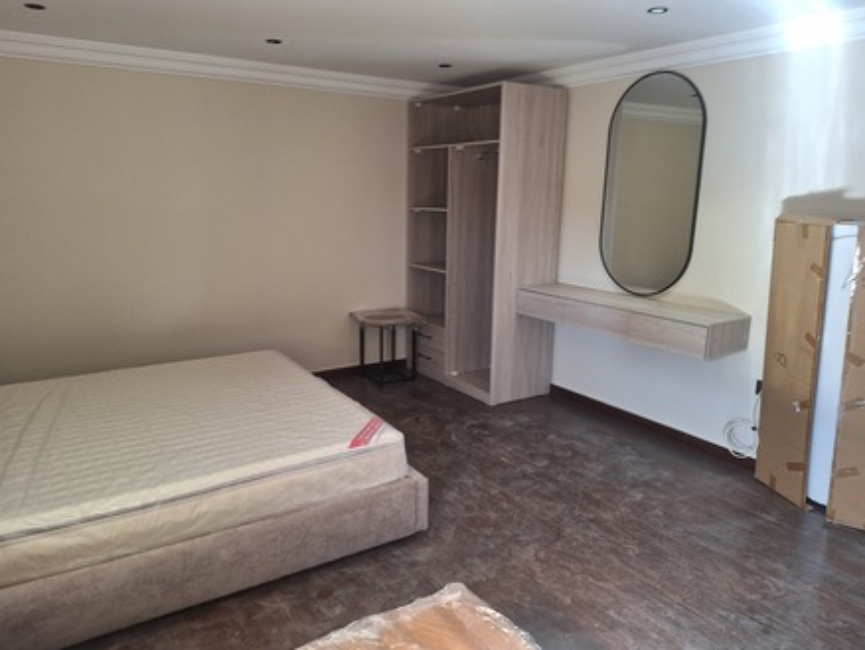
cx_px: 430
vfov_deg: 56.9
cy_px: 327
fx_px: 600
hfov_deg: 71.6
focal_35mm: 24
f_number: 1.8
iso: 80
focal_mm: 5.54
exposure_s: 1/40
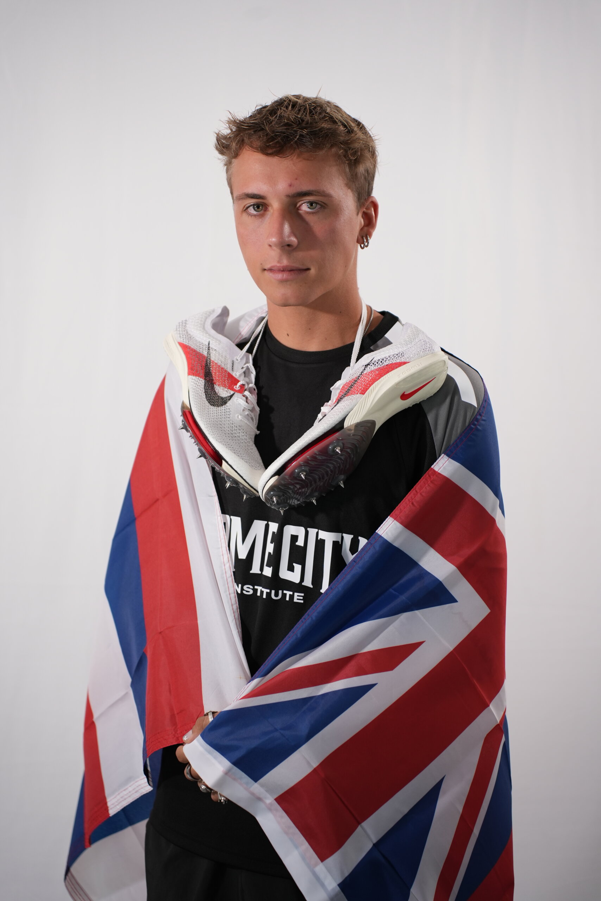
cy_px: 450
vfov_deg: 27.0
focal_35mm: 75
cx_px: 300
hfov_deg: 18.2
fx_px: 1878
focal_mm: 75
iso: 640
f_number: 2.8
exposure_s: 1/200
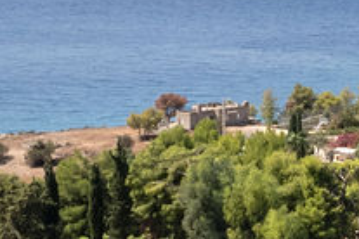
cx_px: 264
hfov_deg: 18.6
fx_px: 1087
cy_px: 345
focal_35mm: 109
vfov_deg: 12.1
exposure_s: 1/2000
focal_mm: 8.38
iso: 100
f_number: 2.8
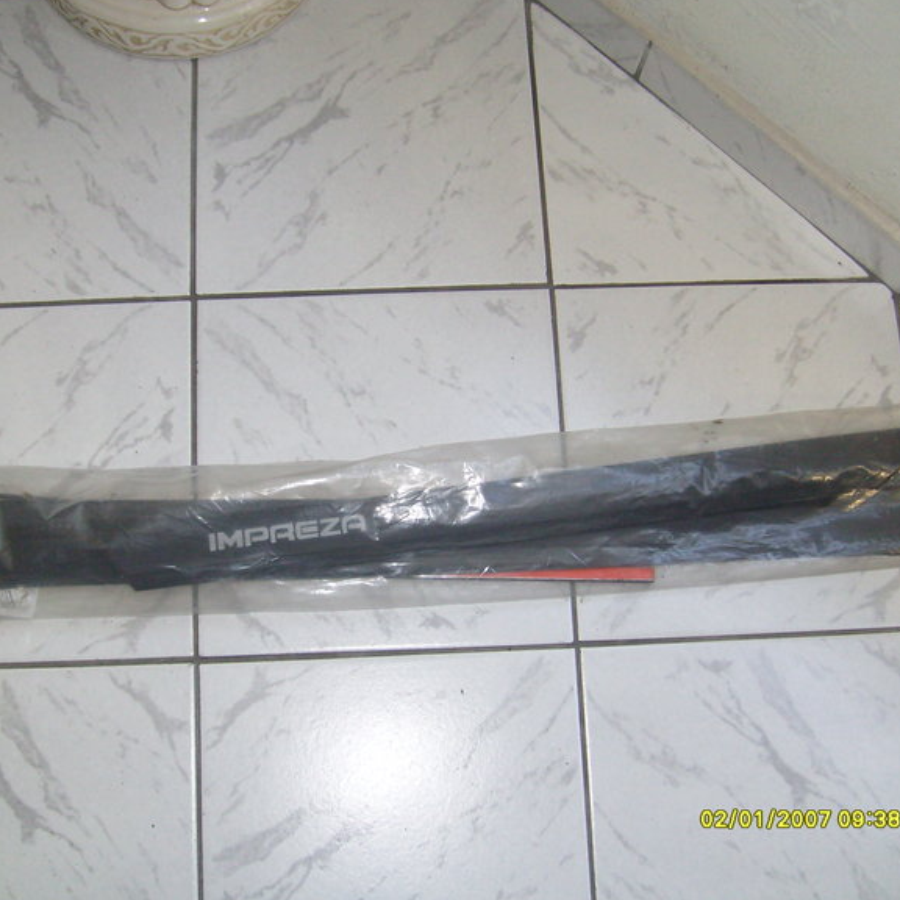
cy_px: 447
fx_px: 1265
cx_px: 398
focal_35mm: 43
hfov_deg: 39.1
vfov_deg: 39.2
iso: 100
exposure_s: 1/45
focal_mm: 5.8
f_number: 2.8
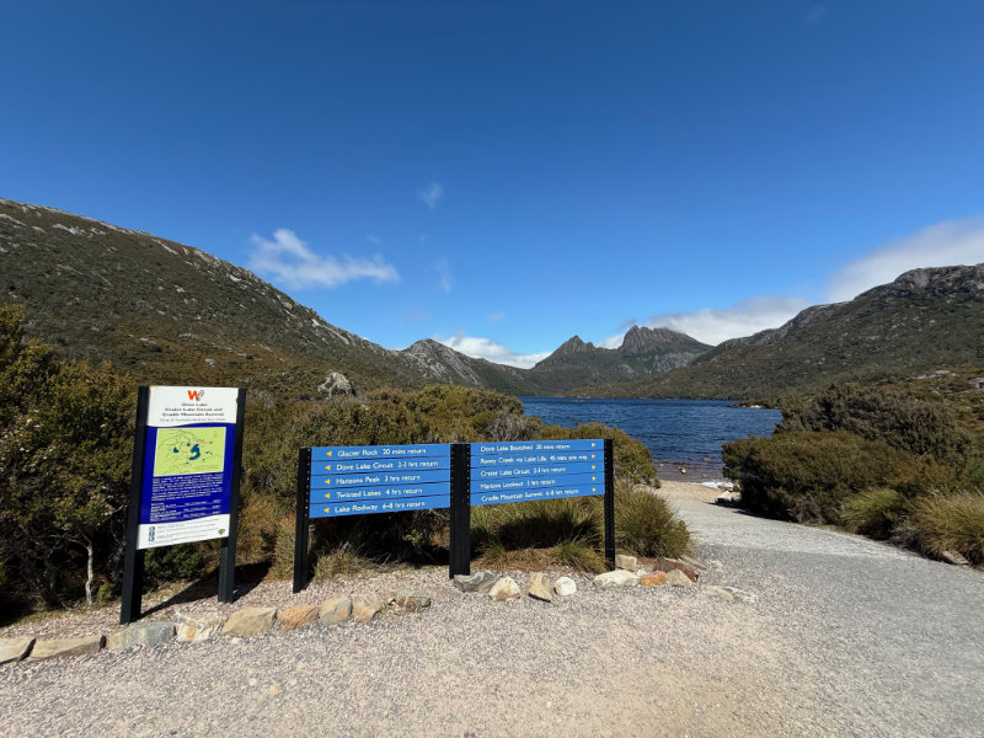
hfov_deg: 102.1
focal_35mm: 14
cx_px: 492
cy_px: 369
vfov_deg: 85.7
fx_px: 398
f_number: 2.2
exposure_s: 1/1961
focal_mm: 2.2
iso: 50
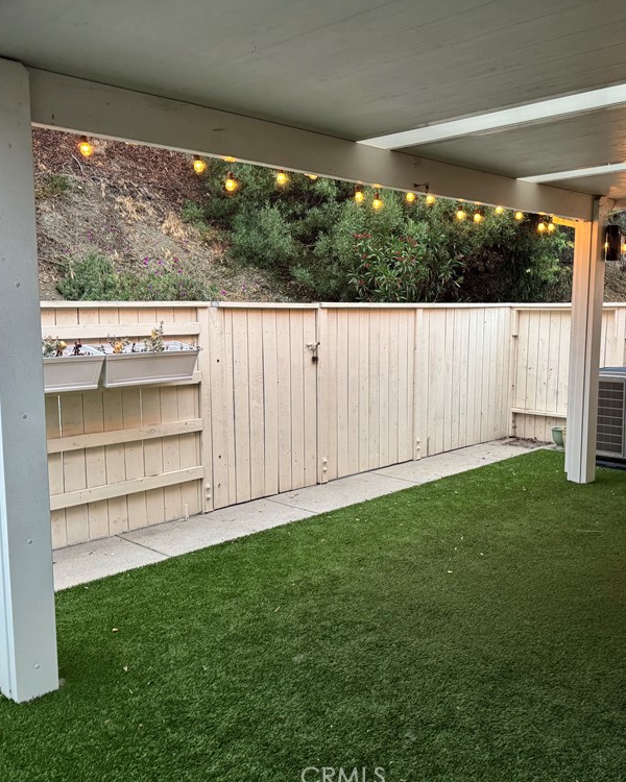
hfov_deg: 45.0
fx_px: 741
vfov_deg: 55.7
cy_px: 391
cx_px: 426
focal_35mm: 32
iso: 400
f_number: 1.78
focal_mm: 6.76
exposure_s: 1/60
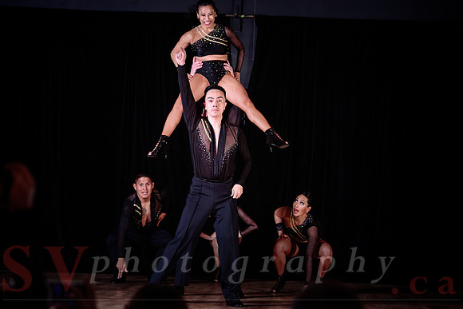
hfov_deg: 21.7
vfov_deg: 14.6
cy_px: 161
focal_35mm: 94
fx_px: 1209
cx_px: 232
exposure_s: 1/200
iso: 400
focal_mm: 90
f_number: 3.2
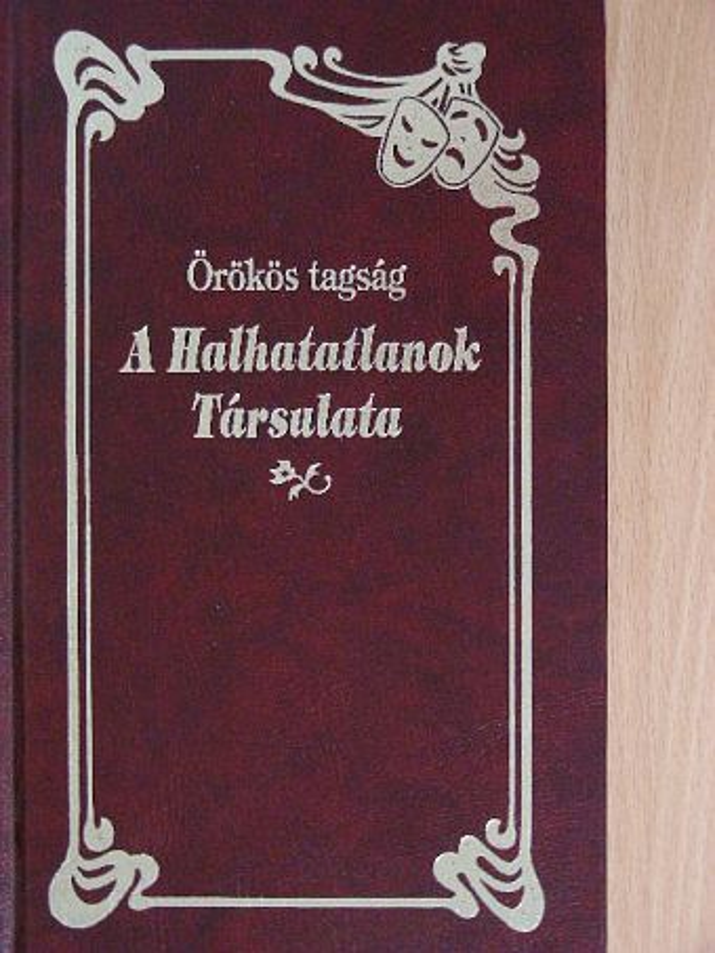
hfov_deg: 18.7
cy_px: 476
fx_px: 2175
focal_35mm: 79
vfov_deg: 24.7
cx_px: 358
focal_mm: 13.2
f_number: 3.5
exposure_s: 1/17.2
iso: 200
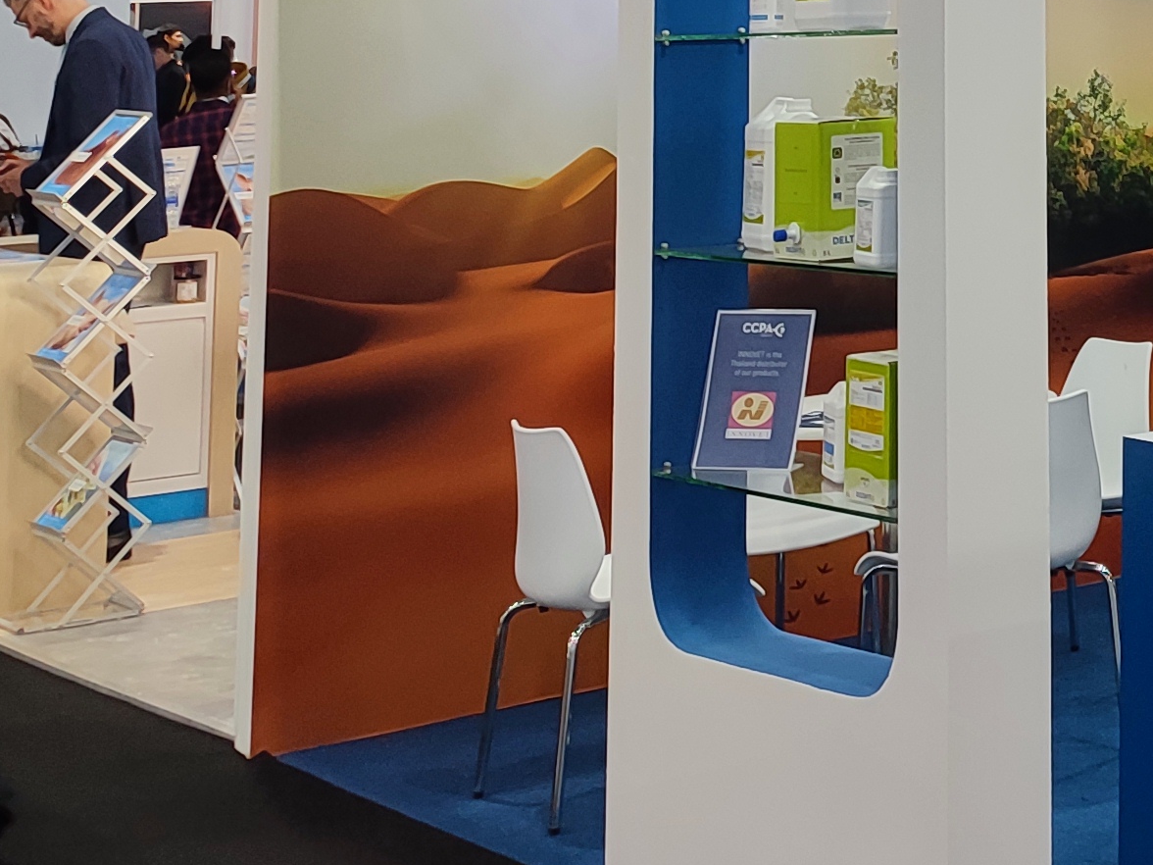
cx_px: 1686
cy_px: -321
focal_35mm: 85
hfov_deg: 20.1
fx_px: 2831
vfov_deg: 16.3
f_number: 1.9
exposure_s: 1/33
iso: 127
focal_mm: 6.04
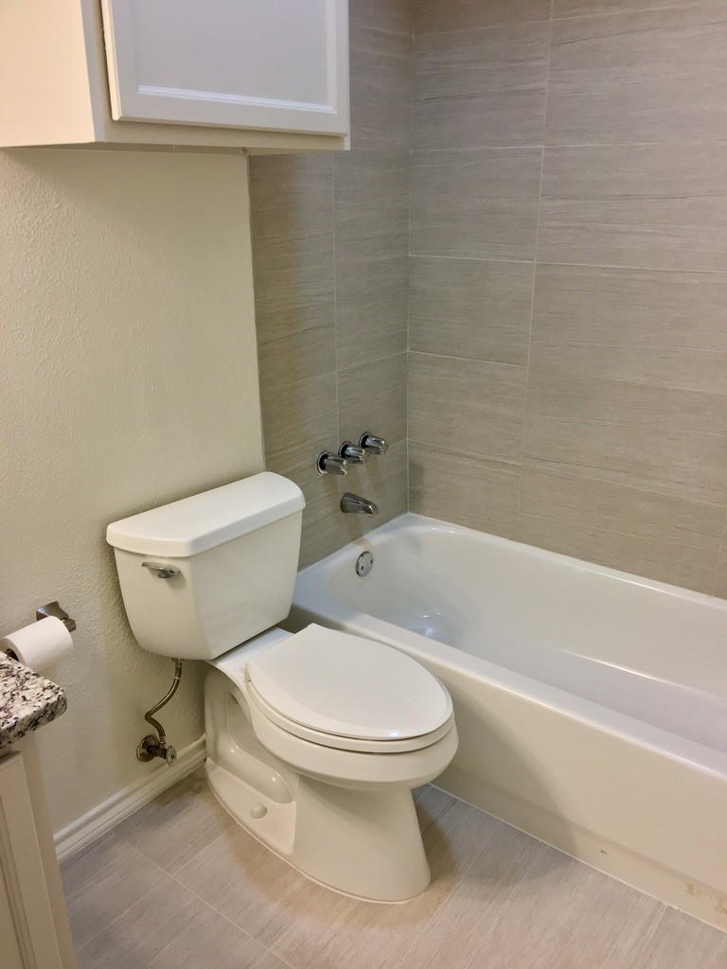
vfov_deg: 61.7
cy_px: 484
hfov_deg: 48.2
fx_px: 812
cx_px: 364
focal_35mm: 29
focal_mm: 4.15
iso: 64
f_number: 2.2
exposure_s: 1/30
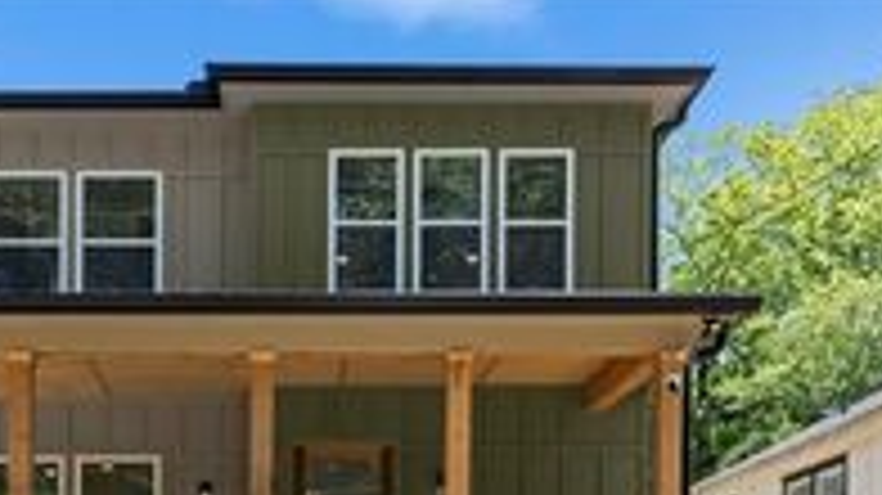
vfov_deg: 23.9
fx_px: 935
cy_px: 727
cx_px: 230
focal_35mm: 40
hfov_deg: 48.7
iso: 125
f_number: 8
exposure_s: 1/100
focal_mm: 15
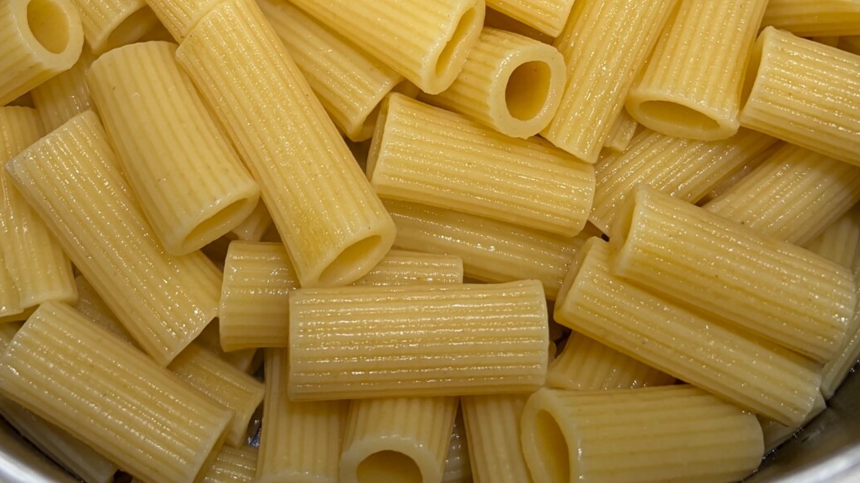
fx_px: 1186
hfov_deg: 39.8
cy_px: -18
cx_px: 386
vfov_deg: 22.1
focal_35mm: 52
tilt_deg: -60.7
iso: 80
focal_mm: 5.96
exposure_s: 1/60
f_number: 1.6
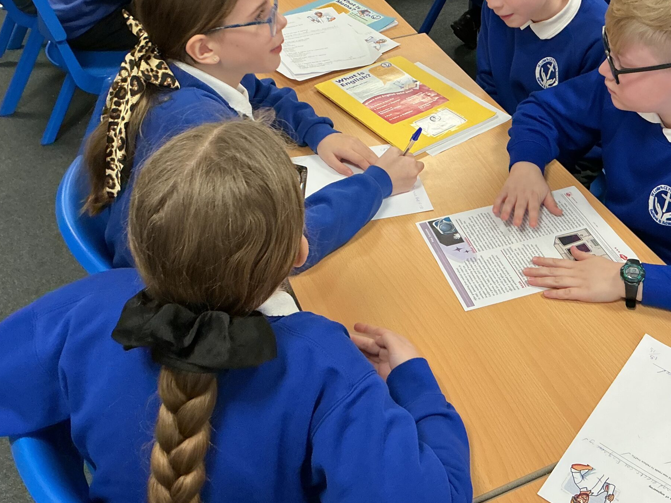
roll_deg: +0.4
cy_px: 164
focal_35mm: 41
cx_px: 416
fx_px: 795
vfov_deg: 34.8
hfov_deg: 45.4
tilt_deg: -34.1
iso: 125
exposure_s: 1/60
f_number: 1.8
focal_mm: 3
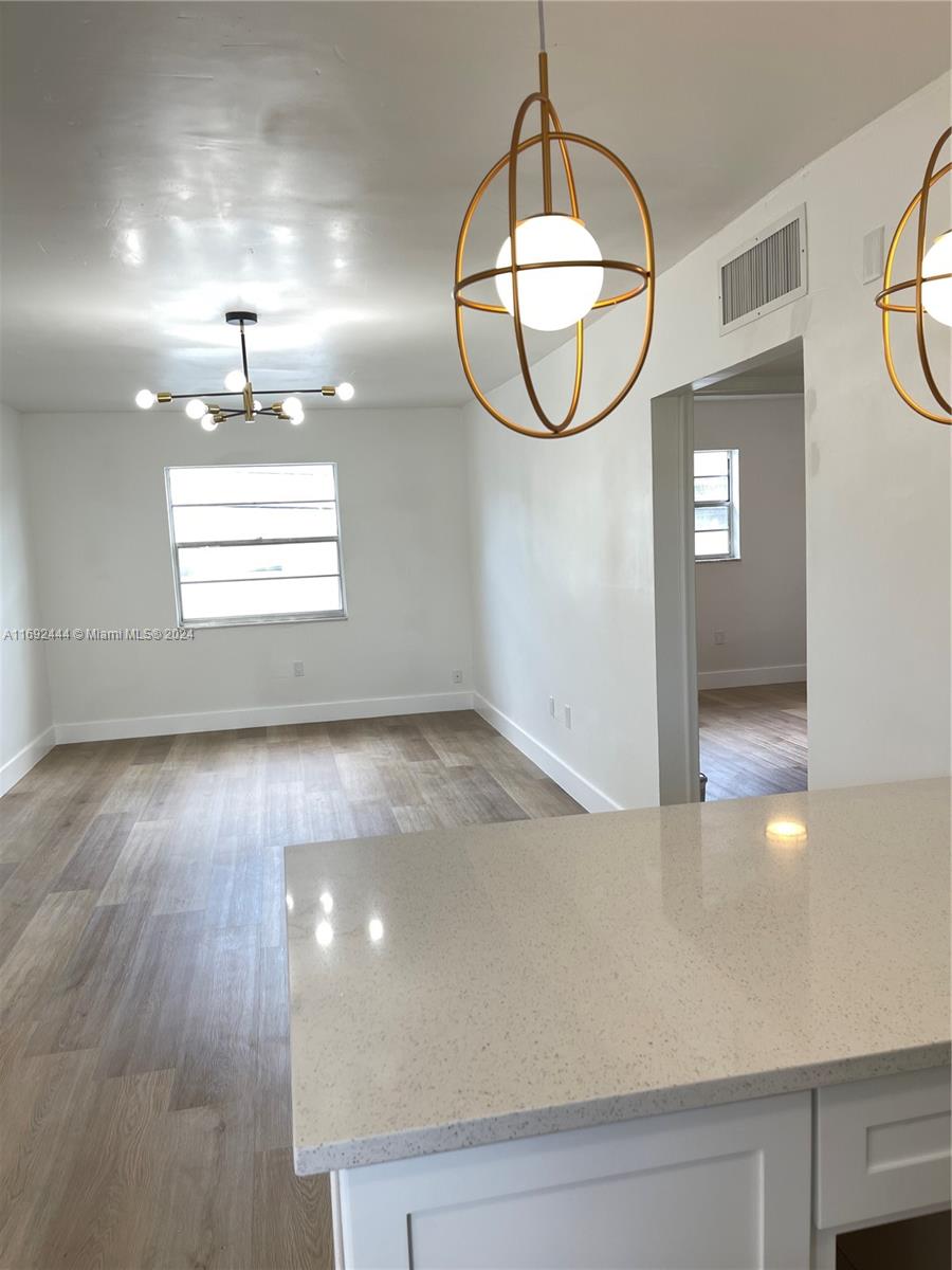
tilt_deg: -5.8
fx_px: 953
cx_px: 476
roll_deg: +2.9
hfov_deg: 53.1
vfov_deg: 67.3
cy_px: 635
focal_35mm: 26
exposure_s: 1/120
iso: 50
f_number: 1.6
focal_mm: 5.1
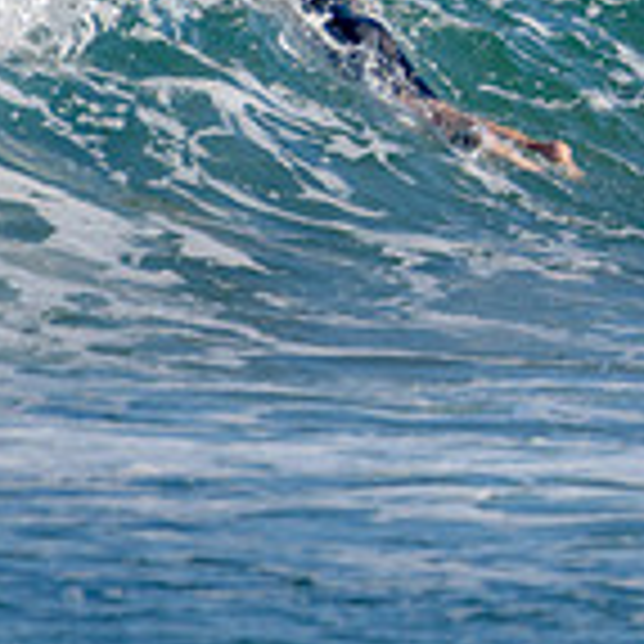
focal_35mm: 2118
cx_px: 1507
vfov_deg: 0.8
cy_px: -219
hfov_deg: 0.8
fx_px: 44580
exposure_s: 1/2000
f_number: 5.6
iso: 160
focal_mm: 500
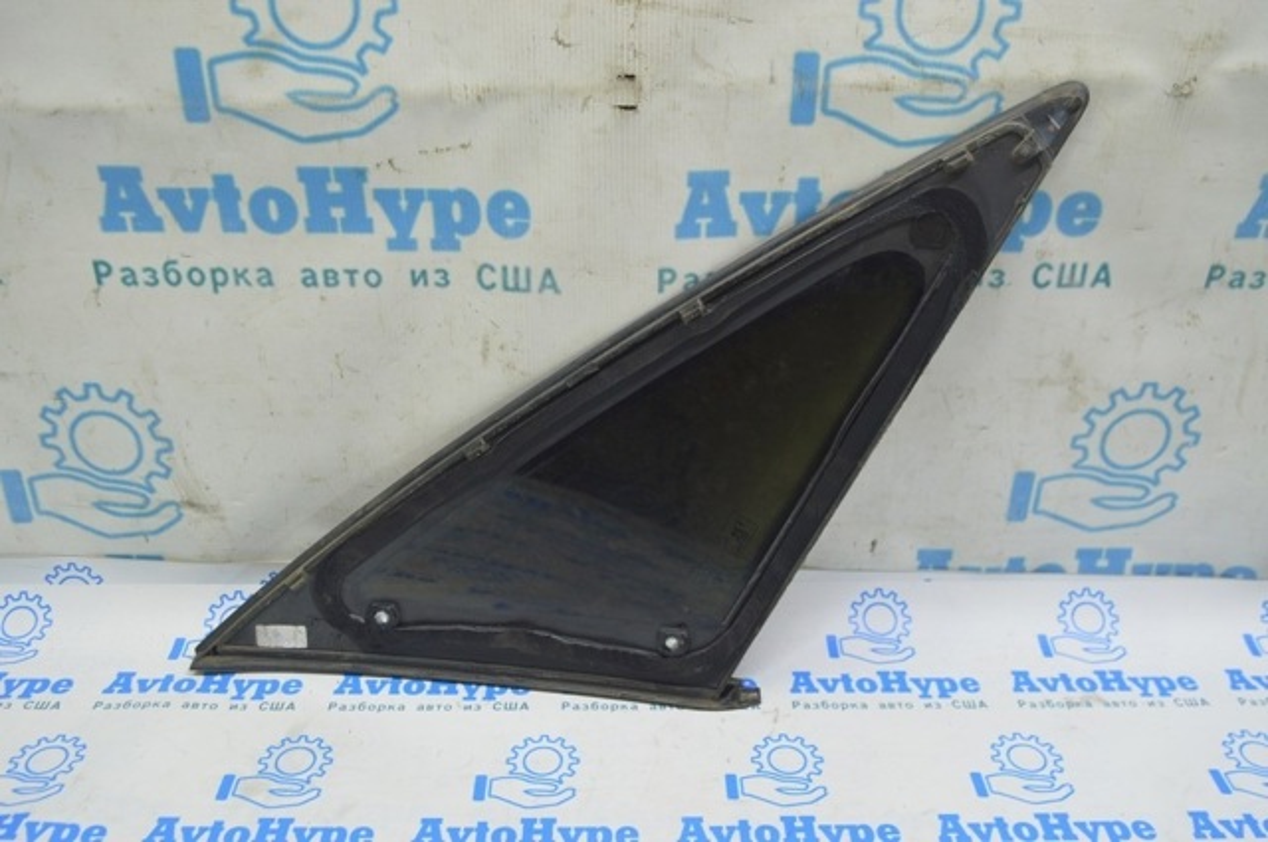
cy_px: 421
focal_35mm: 33
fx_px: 1161
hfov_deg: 57.3
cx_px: 634
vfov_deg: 39.9
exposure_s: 1/20
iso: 400
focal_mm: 22
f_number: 5.6
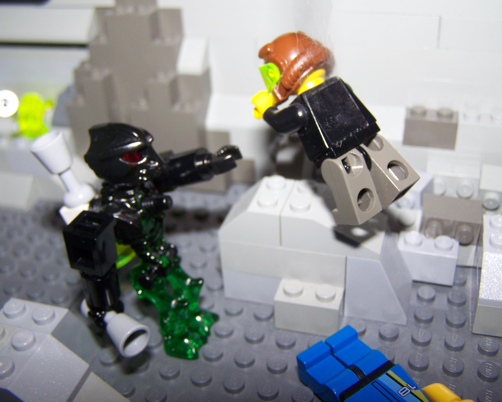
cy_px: 200
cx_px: 261
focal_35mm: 40
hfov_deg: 45.8
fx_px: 594
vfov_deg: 37.3
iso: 80
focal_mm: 6.3
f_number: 2.8
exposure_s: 1/60
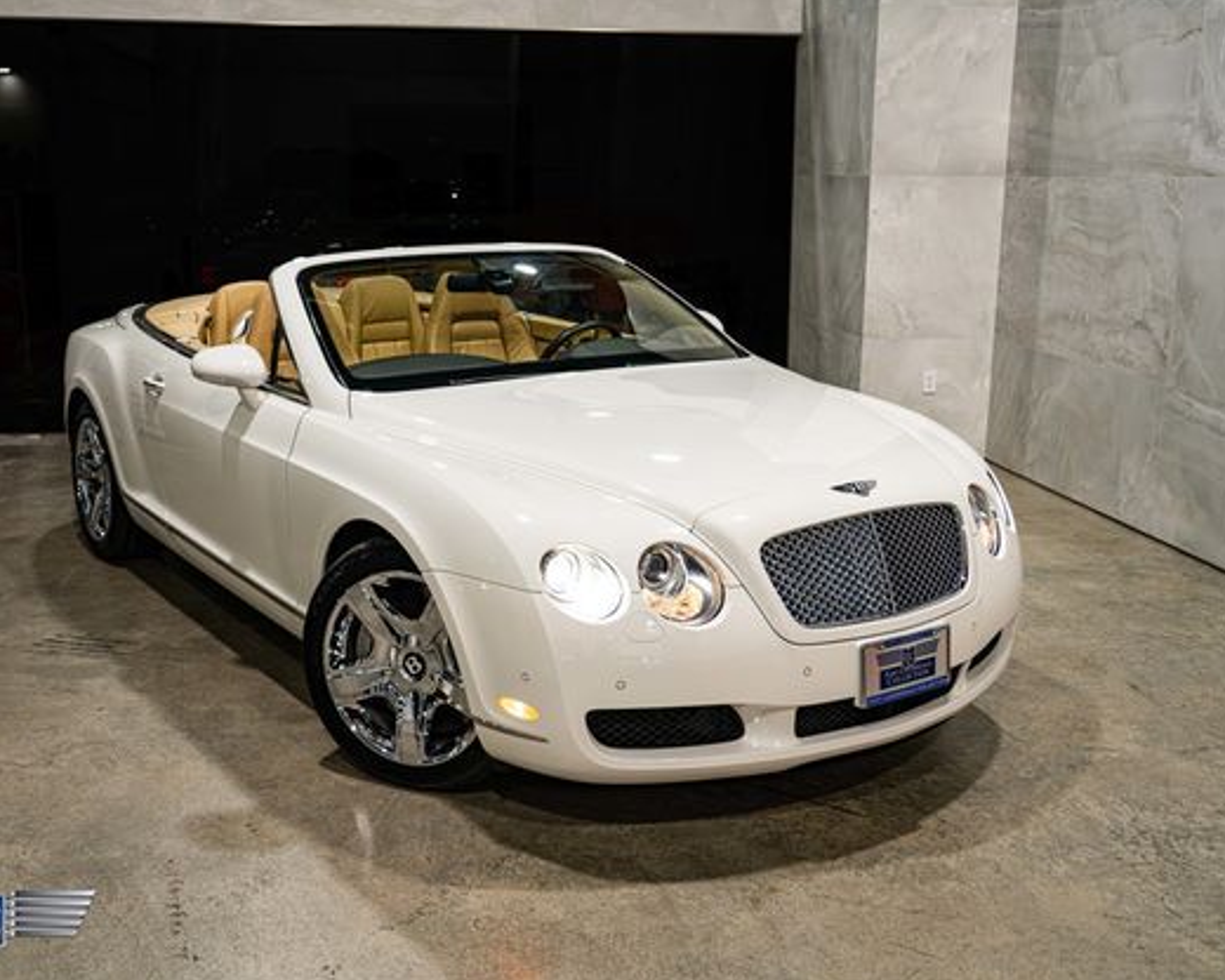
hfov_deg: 49.0
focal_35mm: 37
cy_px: 494
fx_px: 1341
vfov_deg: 40.1
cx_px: 561
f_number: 4
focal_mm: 32
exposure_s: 1/100
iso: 1250
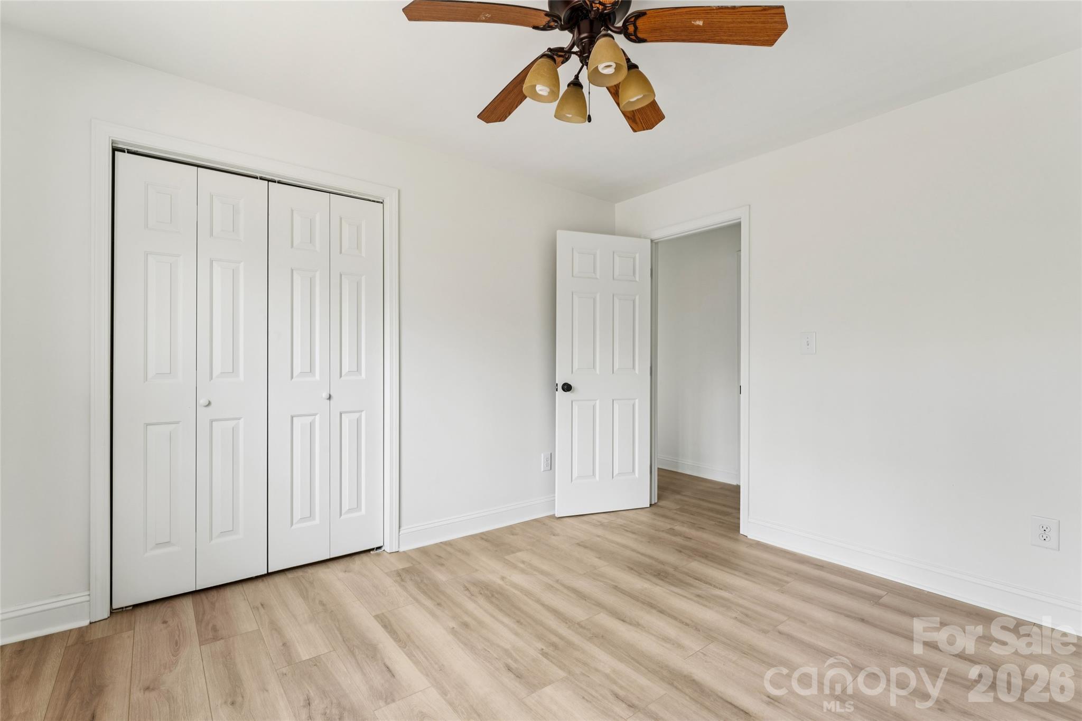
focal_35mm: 16
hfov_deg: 95.0
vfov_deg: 72.0
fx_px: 496
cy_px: 360
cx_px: 541
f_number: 13
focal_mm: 16.5
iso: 100
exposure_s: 1.6
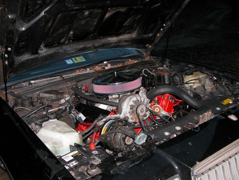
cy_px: 90
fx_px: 255
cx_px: 120
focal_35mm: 37
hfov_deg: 50.1
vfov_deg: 38.7
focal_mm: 9.5
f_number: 2.8
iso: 100
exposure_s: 1/60
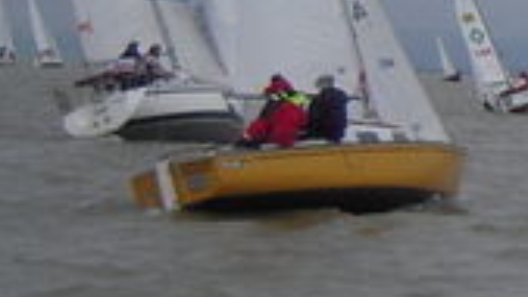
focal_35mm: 181
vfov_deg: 6.7
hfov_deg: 10.2
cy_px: -16
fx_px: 2534
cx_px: 1306
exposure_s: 1/320
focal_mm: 5
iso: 100
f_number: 5.4
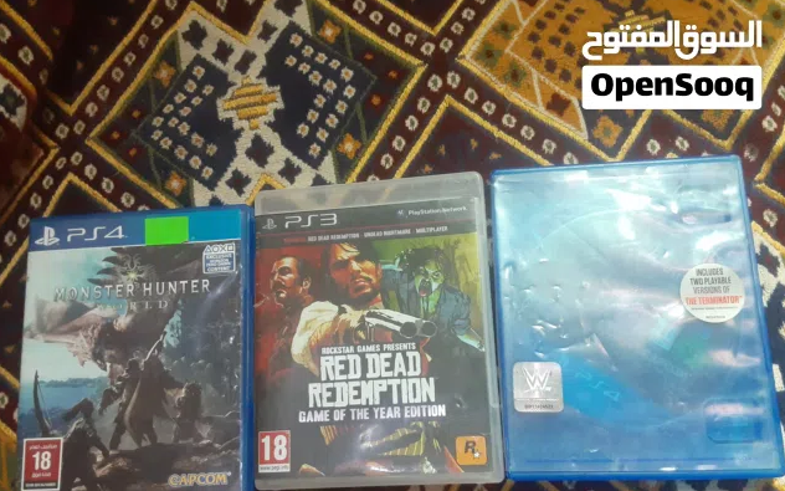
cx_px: 395
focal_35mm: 29
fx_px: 620
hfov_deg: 64.6
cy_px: 288
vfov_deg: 43.0
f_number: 1.9
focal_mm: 2.91
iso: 200
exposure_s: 1/30
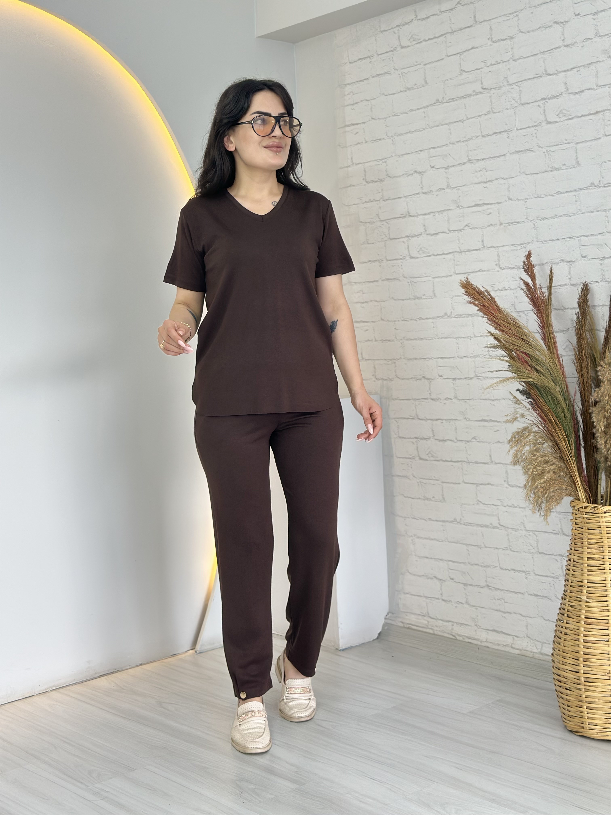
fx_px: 1130
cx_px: 306
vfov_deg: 39.7
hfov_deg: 30.3
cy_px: 408
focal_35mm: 48
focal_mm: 6.86
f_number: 1.78
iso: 100
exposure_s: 1/100
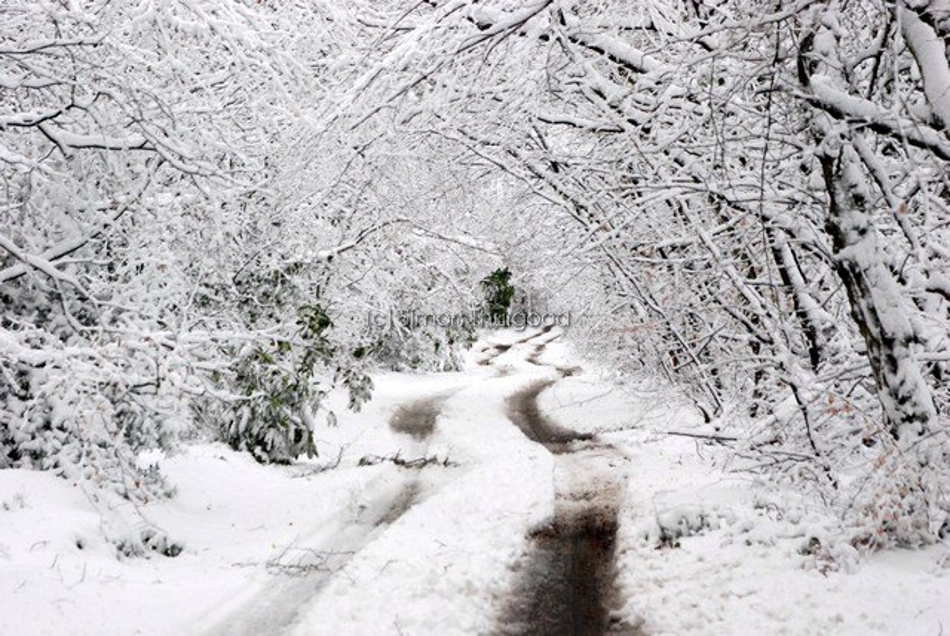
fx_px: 2773
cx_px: 475
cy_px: 318
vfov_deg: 13.1
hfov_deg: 19.4
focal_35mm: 105
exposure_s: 1/800
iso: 1600
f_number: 7.1
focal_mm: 70
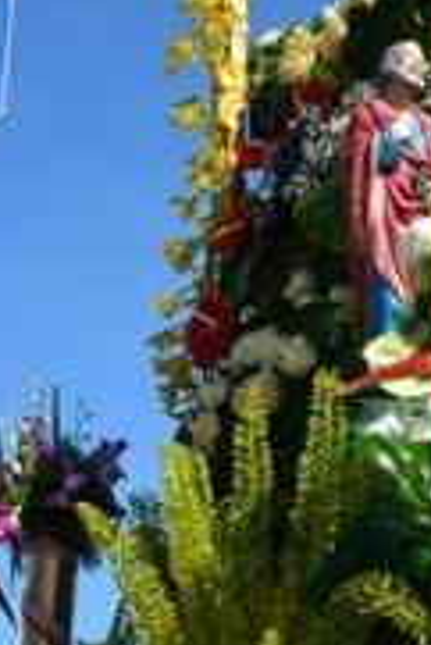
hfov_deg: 14.0
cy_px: 301
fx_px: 1739
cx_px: 381
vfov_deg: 21.0
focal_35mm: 97
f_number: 5
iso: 160
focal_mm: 16.3
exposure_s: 1/1000
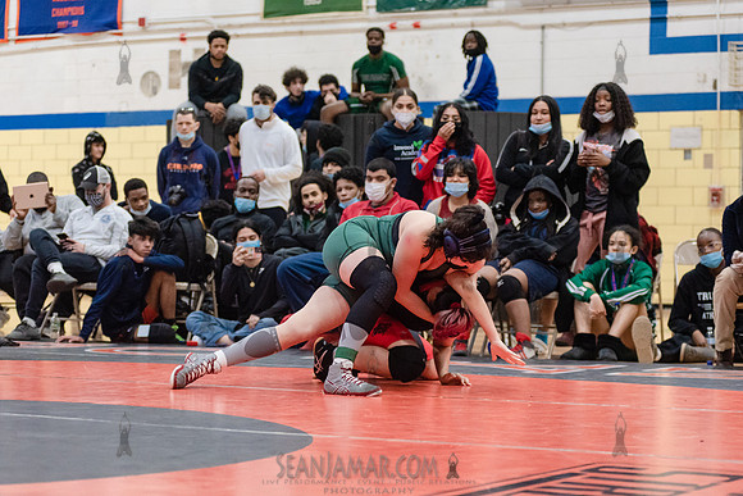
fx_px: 1939
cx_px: 347
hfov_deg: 21.7
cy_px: 291
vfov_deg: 14.6
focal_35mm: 94
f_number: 3.5
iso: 4000
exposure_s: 1/400
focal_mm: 80
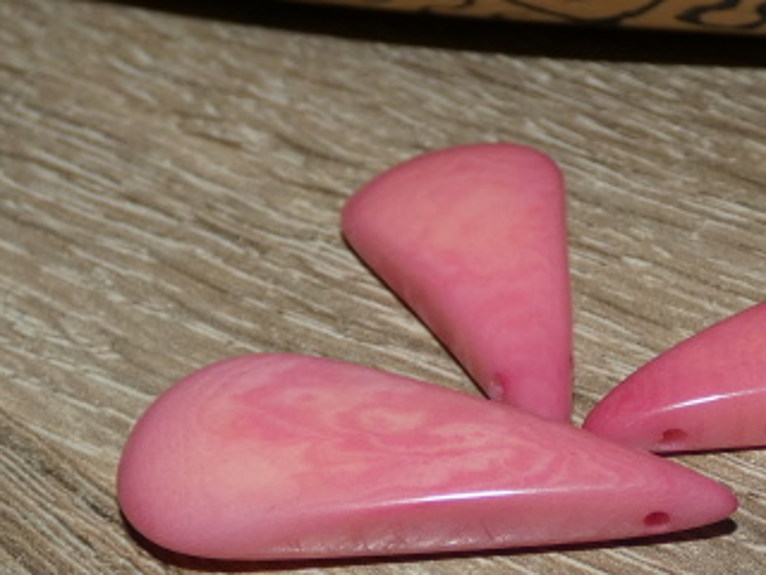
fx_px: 1106
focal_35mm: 50
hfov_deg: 37.1
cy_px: 161
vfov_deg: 28.8
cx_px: 595
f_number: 3.3
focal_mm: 5.3
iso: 80
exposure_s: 1/60
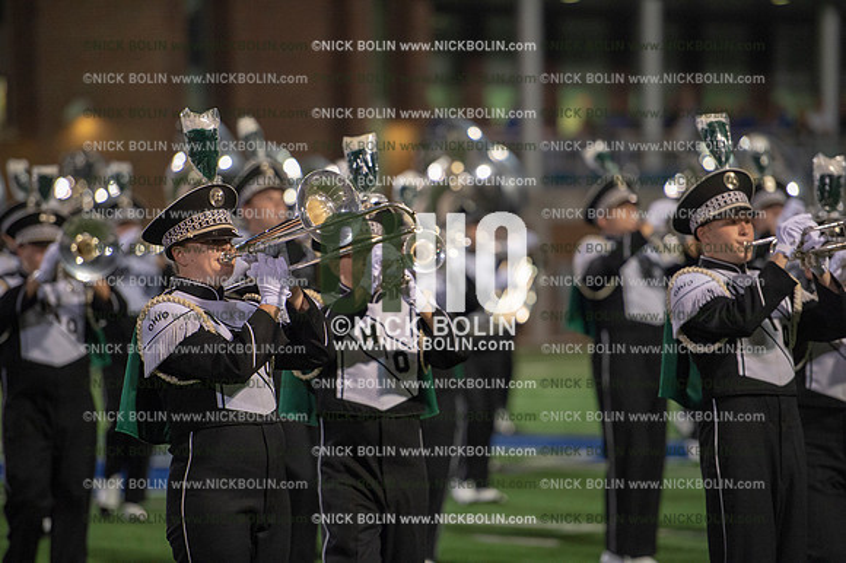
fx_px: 4580
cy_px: 282
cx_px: 423
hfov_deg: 10.6
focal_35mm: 195
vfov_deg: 7.0
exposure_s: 1/500
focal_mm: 195
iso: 4000
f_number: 2.8
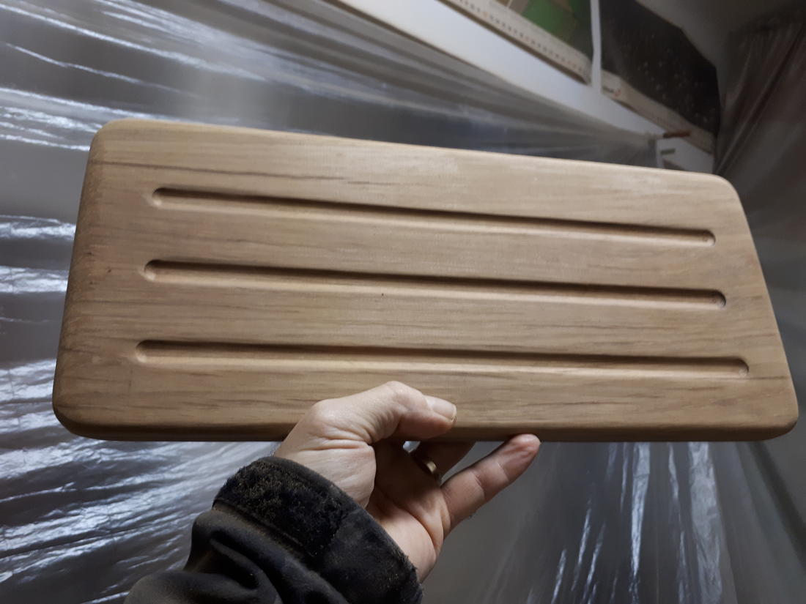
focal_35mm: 27
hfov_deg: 65.3
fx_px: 629
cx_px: 403
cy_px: 302
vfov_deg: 51.4
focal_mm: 3.6
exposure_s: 1/33
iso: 125
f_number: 1.9
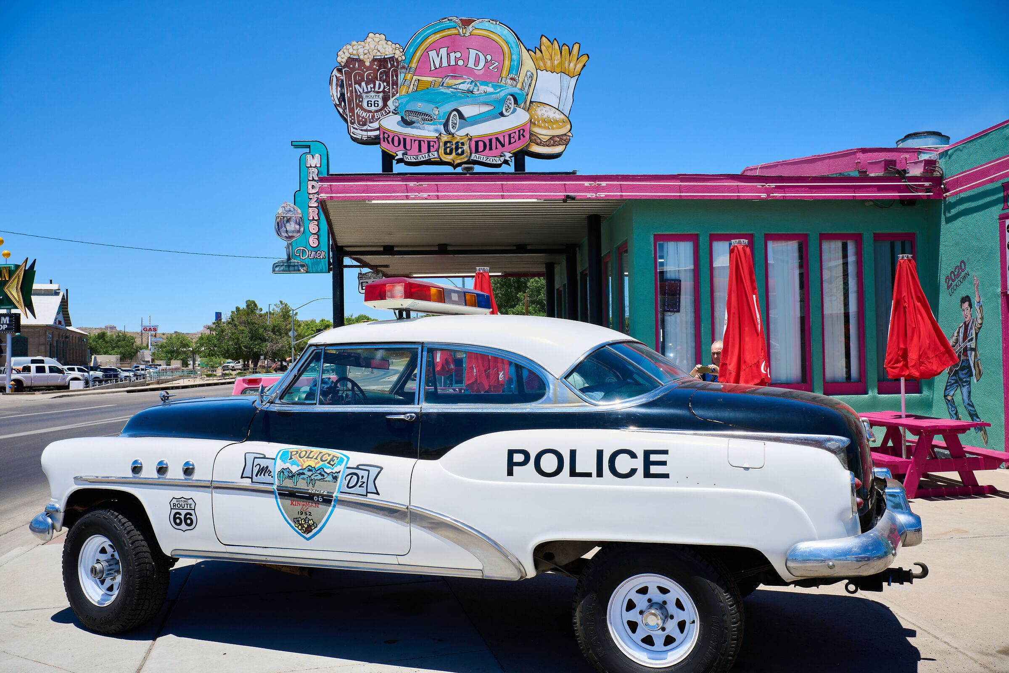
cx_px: 504
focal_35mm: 30
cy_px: 336
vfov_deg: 43.6
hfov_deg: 61.9
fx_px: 841
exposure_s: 1/320
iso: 180
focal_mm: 30
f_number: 9
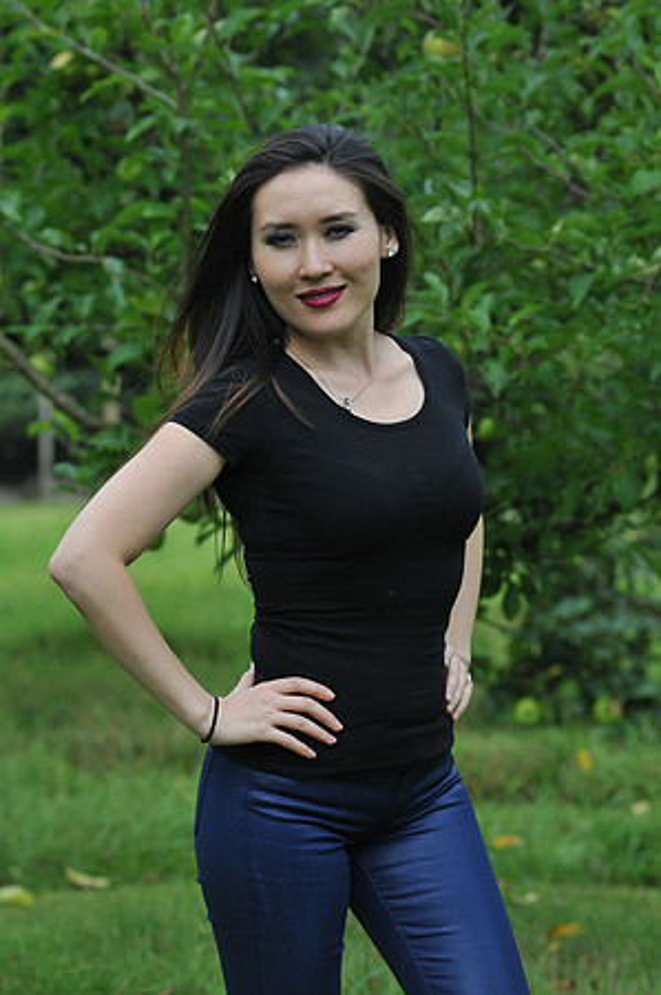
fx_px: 3561
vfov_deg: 15.9
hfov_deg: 10.6
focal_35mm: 129
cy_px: 498
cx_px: 330
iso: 500
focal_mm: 86
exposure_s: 1/1600
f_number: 4.5
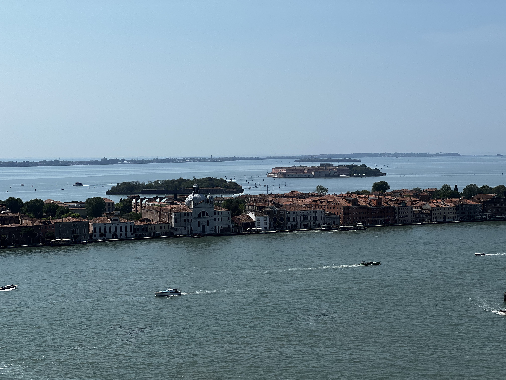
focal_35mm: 77
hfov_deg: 25.3
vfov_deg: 19.1
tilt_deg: -1.5
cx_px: 253
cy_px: 190
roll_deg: +0.9
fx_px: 1126
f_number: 2.8
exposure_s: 1/1845
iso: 32
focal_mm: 9
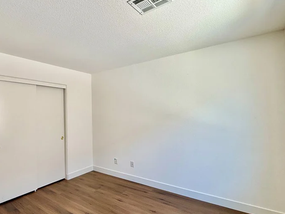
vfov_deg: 63.4
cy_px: 106
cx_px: 89
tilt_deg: +3.3
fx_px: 173
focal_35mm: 21
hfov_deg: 75.8
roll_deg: +1.2
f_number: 2.2
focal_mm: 2.22
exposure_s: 1/99
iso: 80
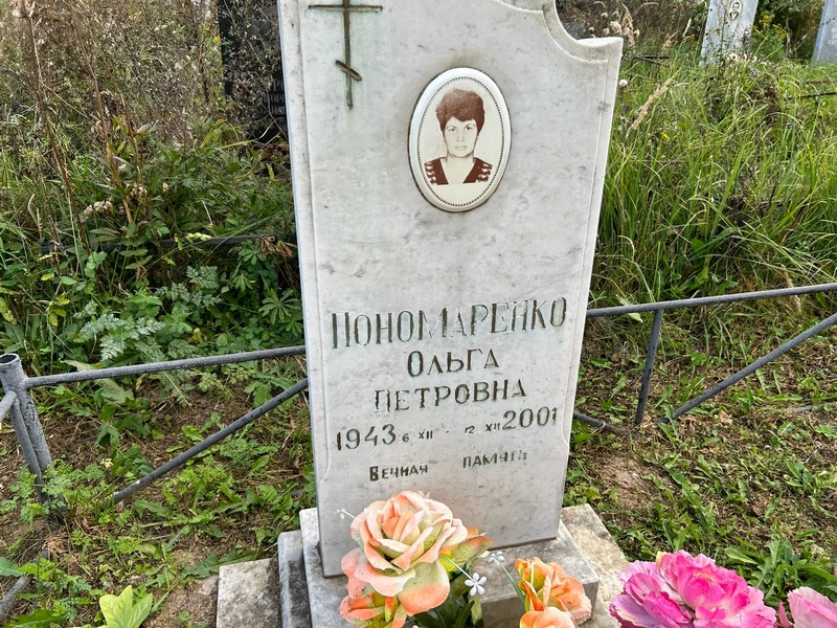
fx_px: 629
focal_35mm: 26
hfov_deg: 67.3
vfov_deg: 53.1
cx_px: 418
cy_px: 314
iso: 50
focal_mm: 5.7
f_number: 1.5
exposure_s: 1/769
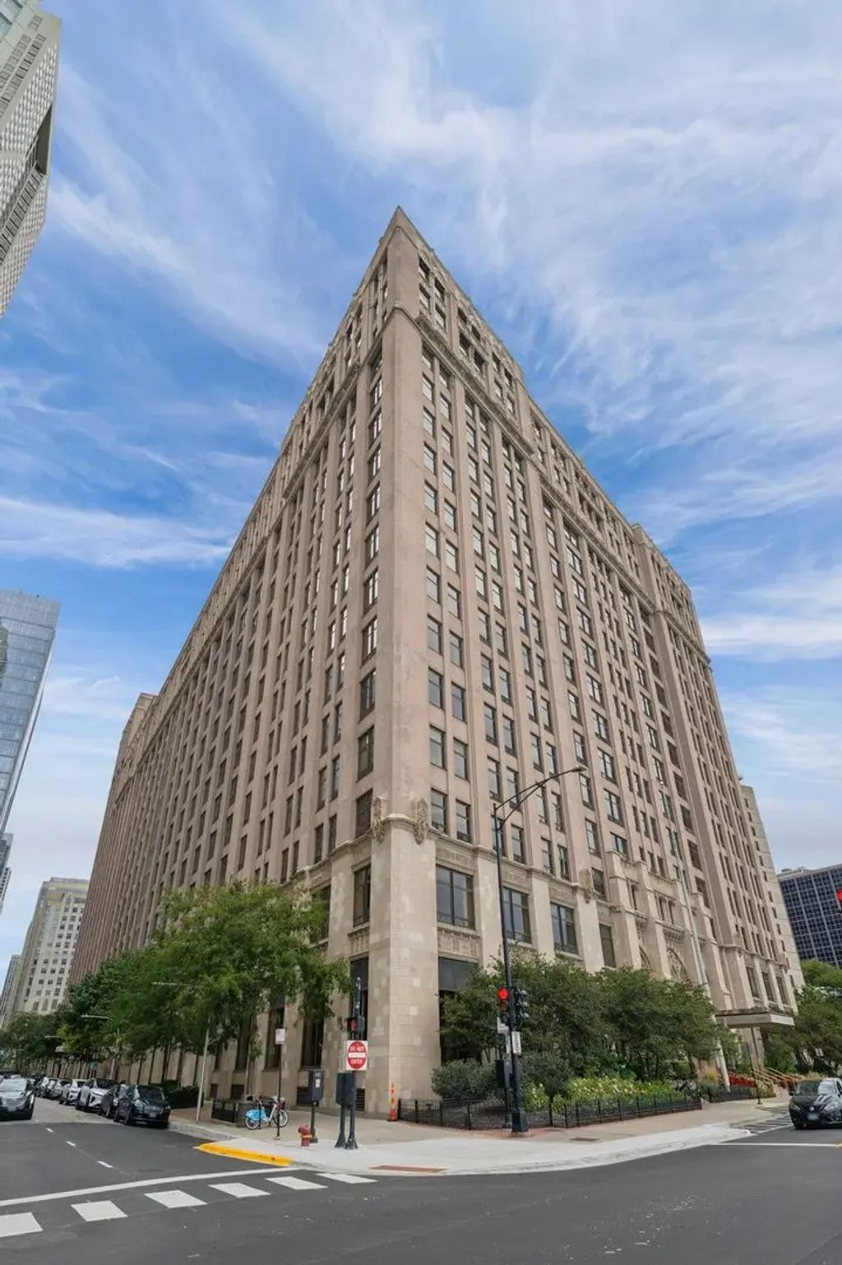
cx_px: 421
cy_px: 632
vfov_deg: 84.0
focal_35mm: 20
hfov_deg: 61.9
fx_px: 702
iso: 100
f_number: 11
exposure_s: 1/320
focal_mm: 20
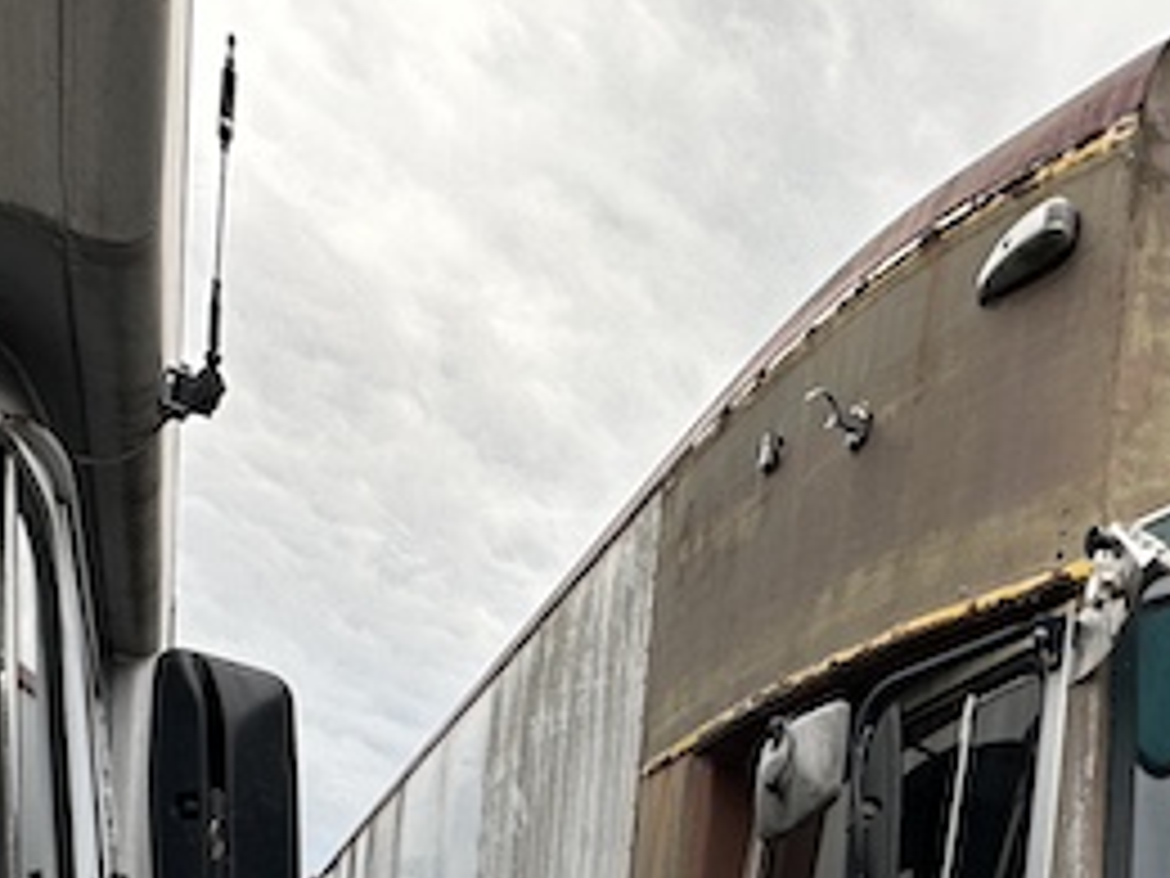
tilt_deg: -3.1
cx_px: 806
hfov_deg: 43.1
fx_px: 1453
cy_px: 1229
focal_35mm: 43
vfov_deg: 26.6
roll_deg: -3.6
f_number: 2.2
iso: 64
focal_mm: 2.22
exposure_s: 1/99
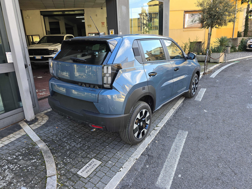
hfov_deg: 73.9
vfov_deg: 58.9
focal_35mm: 23
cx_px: 126
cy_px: 94
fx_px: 167
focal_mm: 6.3
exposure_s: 1/180
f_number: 1.7
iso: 50
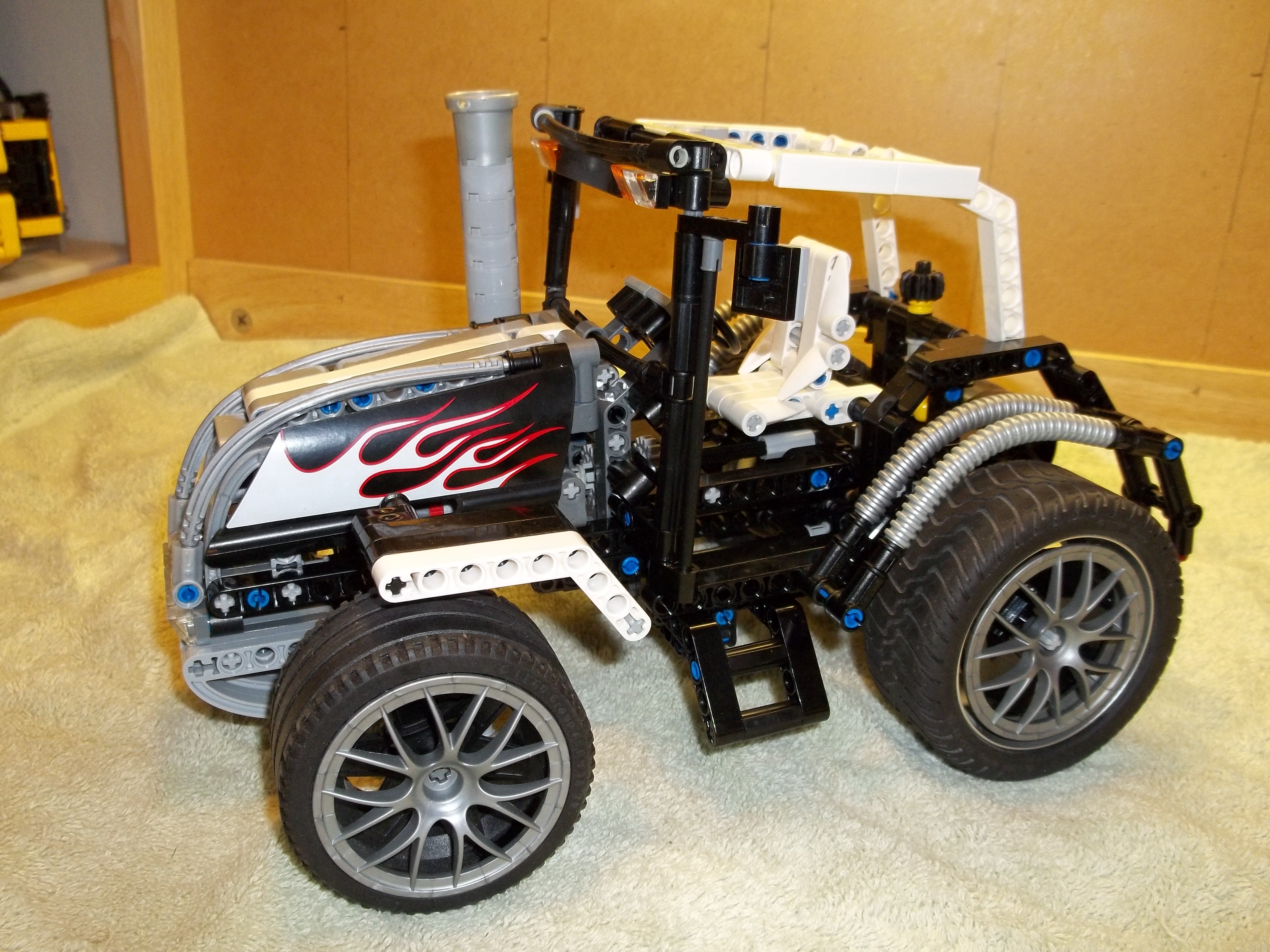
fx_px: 1211
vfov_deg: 42.9
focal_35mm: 33
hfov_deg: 55.4
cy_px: 476
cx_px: 635
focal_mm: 5.9
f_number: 3.3
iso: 160
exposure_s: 1/30
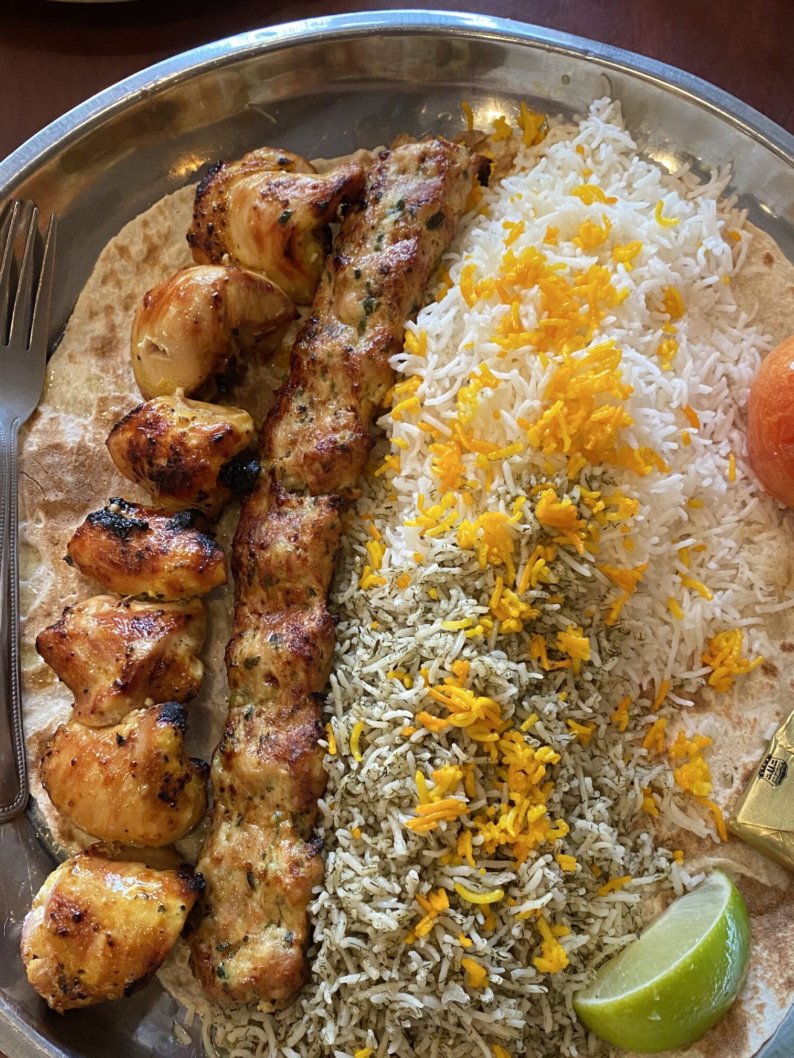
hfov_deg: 42.9
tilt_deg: -77.6
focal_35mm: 33
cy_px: 622
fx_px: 1009
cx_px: 398
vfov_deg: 55.0
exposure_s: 1/60
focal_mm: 4.25
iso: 320
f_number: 1.8
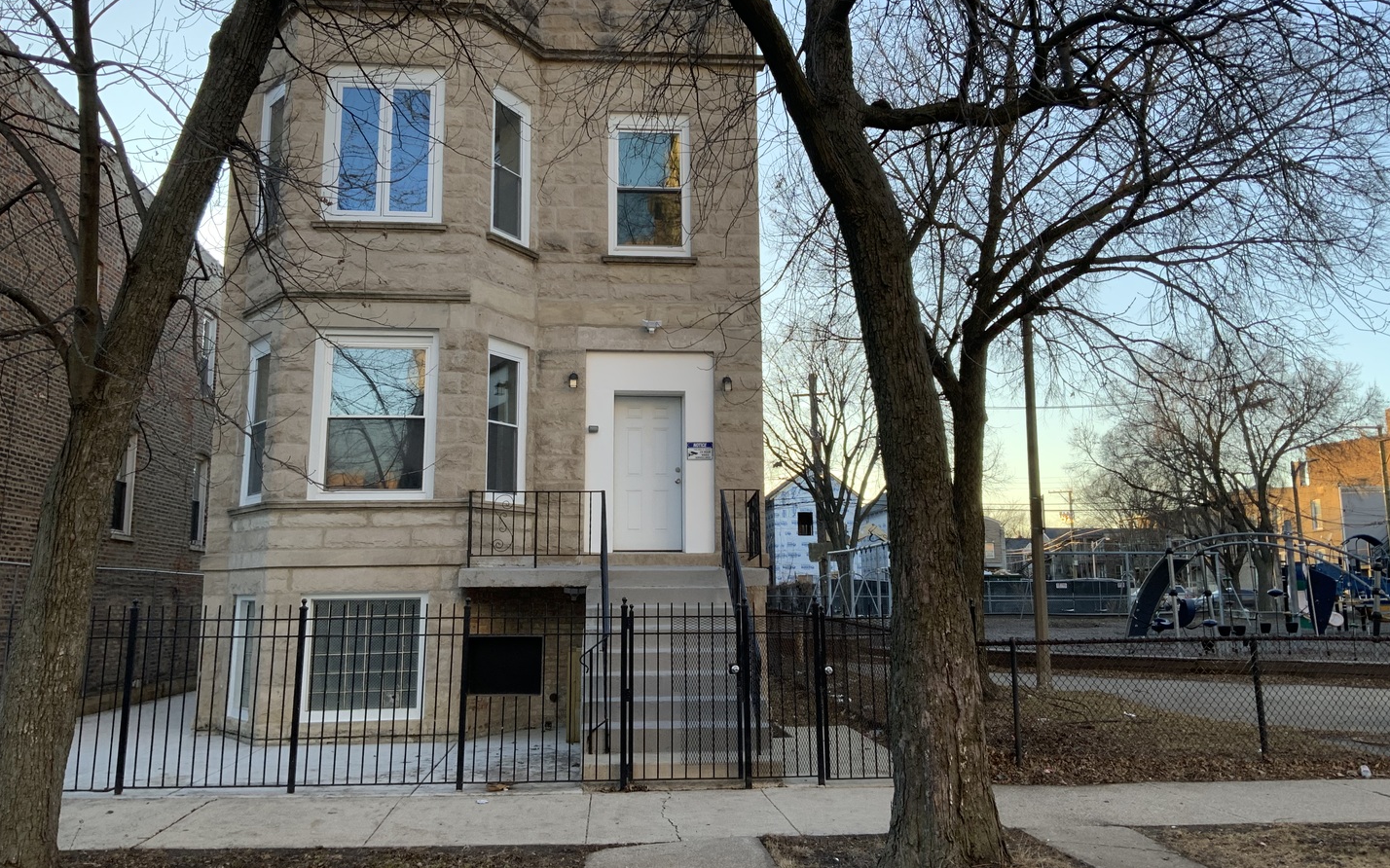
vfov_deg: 40.5
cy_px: 392
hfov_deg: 61.2
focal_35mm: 31
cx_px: 700
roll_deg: +0.1
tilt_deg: +9.9
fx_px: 1174
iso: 20
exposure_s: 1/122
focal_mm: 3
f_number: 1.8
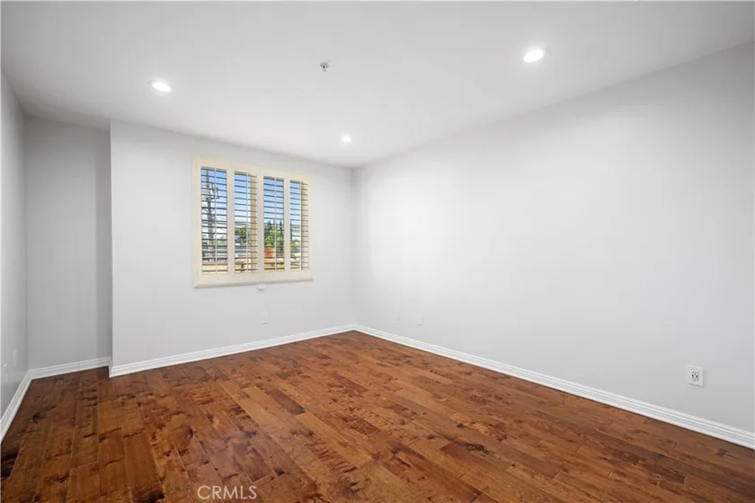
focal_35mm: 16
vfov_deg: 75.5
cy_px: 252
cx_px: 378
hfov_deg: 98.5
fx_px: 325
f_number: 8
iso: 125
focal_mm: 15.5
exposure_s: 1/2
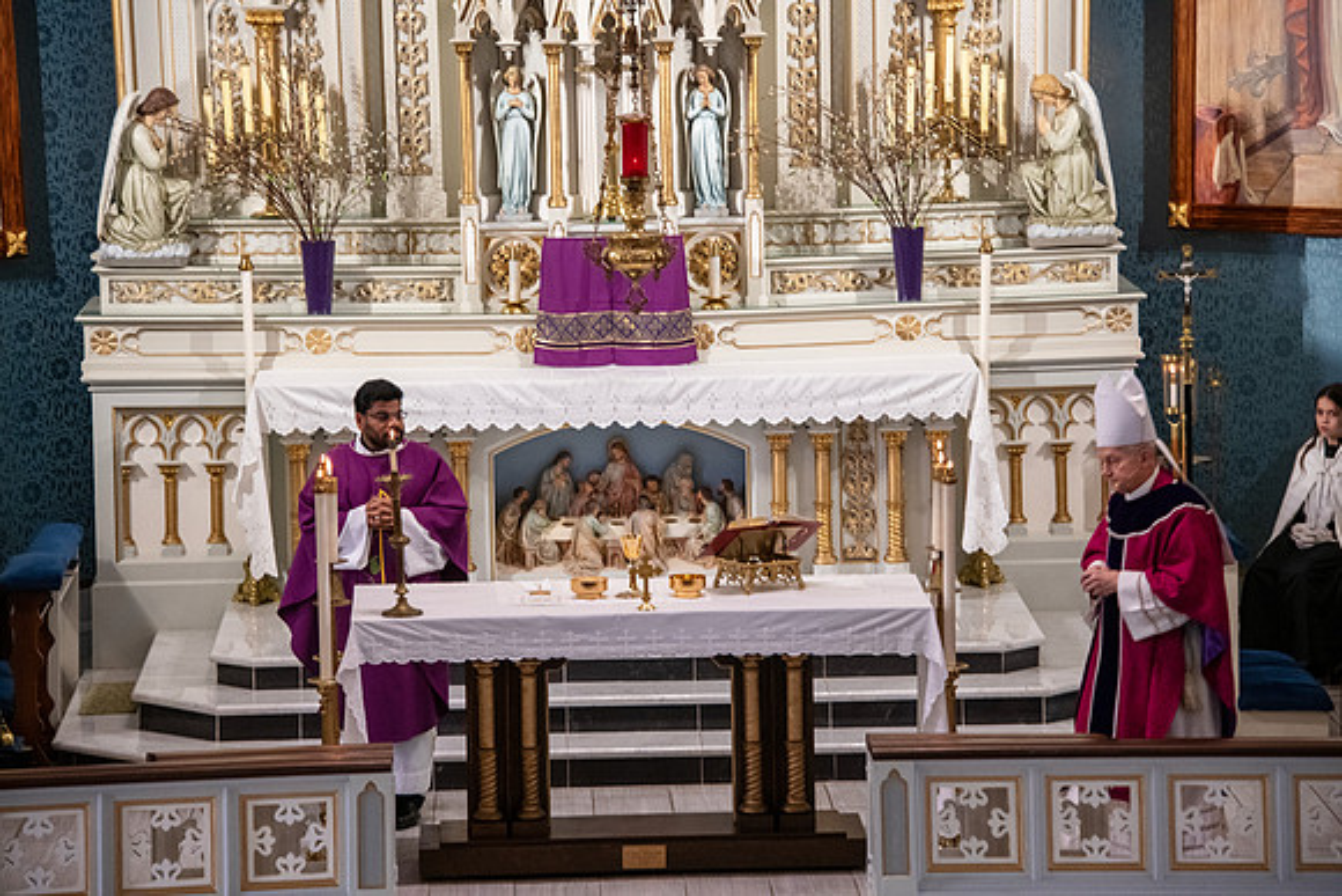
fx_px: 5966
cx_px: 671
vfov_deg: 8.6
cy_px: 448
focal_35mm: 160
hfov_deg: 12.8
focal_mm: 160
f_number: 7.1
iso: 4000
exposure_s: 1/80
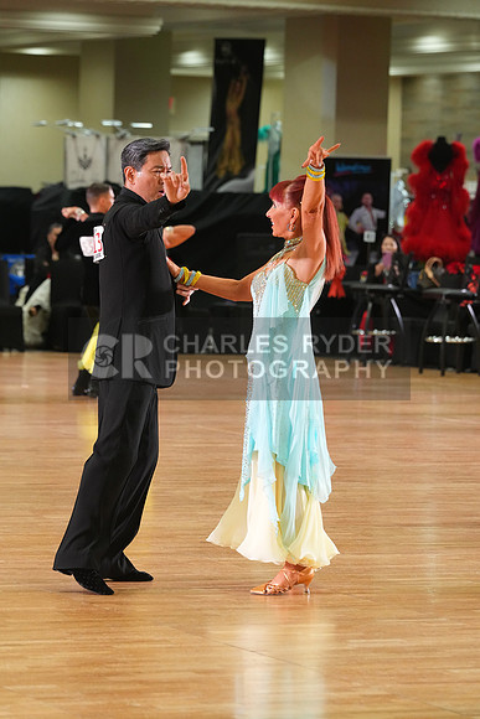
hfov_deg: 7.7
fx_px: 3578
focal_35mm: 179
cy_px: 360
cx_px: 240
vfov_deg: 11.5
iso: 4000
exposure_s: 1/200
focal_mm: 179
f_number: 5.6
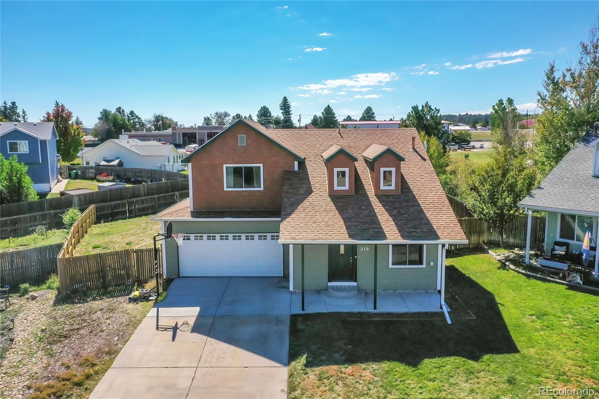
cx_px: 300
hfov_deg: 65.5
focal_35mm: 28
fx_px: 466
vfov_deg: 46.4
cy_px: 200
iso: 800
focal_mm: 10.26
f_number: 9
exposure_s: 1/2500
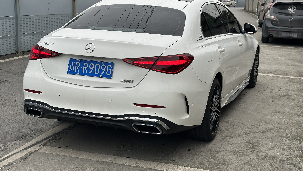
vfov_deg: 22.6
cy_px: 75
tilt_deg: -8.9
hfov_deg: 39.2
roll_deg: -2.2
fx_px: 426
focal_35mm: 53
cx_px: 153
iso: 64
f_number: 1.78
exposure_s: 1/850
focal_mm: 6.86
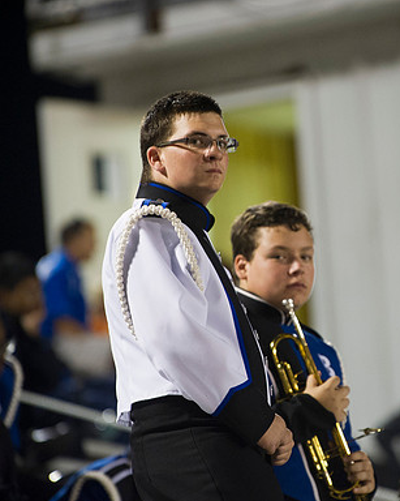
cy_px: 250
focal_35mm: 397
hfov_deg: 3.9
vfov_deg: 4.9
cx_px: 326
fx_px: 5877
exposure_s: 1/100
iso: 4000
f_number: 4
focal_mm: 280
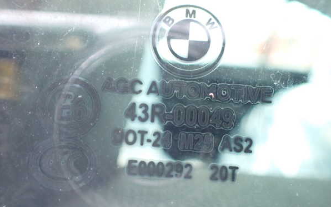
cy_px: 107
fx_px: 289
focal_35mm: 32
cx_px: 166
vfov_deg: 39.5
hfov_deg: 59.6
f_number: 2.3
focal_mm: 5.4
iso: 800
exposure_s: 1/50
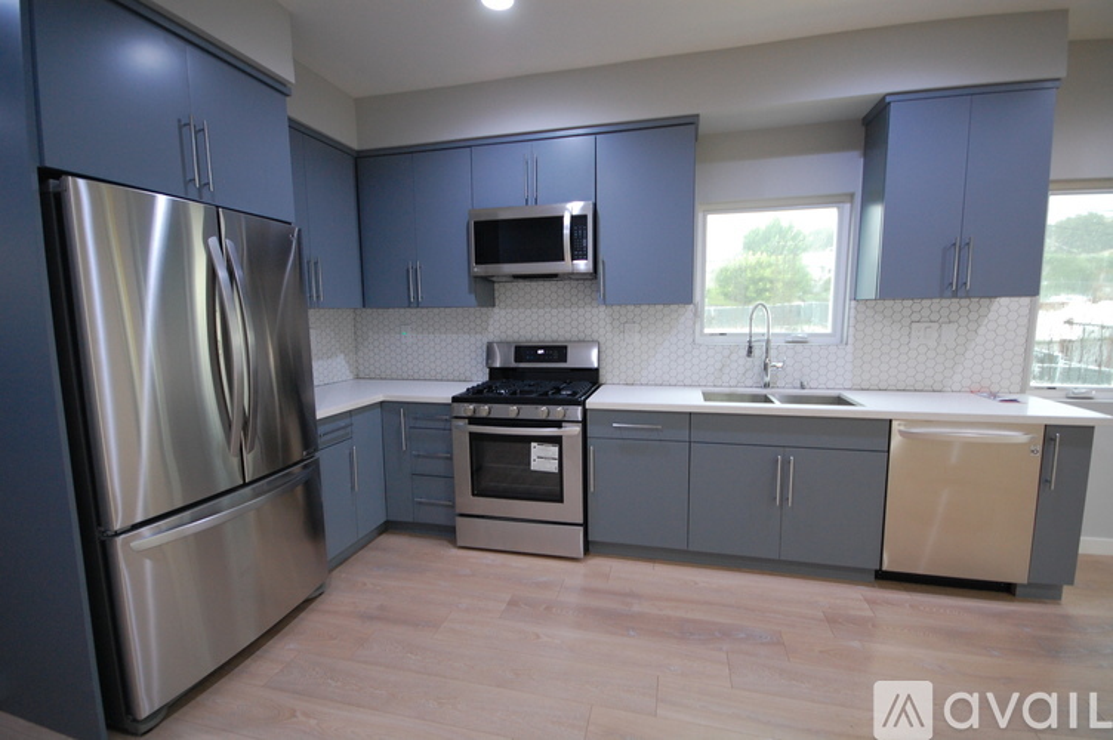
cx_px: 556
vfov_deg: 77.2
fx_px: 463
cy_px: 370
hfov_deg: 100.4
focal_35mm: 15
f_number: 4
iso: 800
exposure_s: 1/15
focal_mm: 10
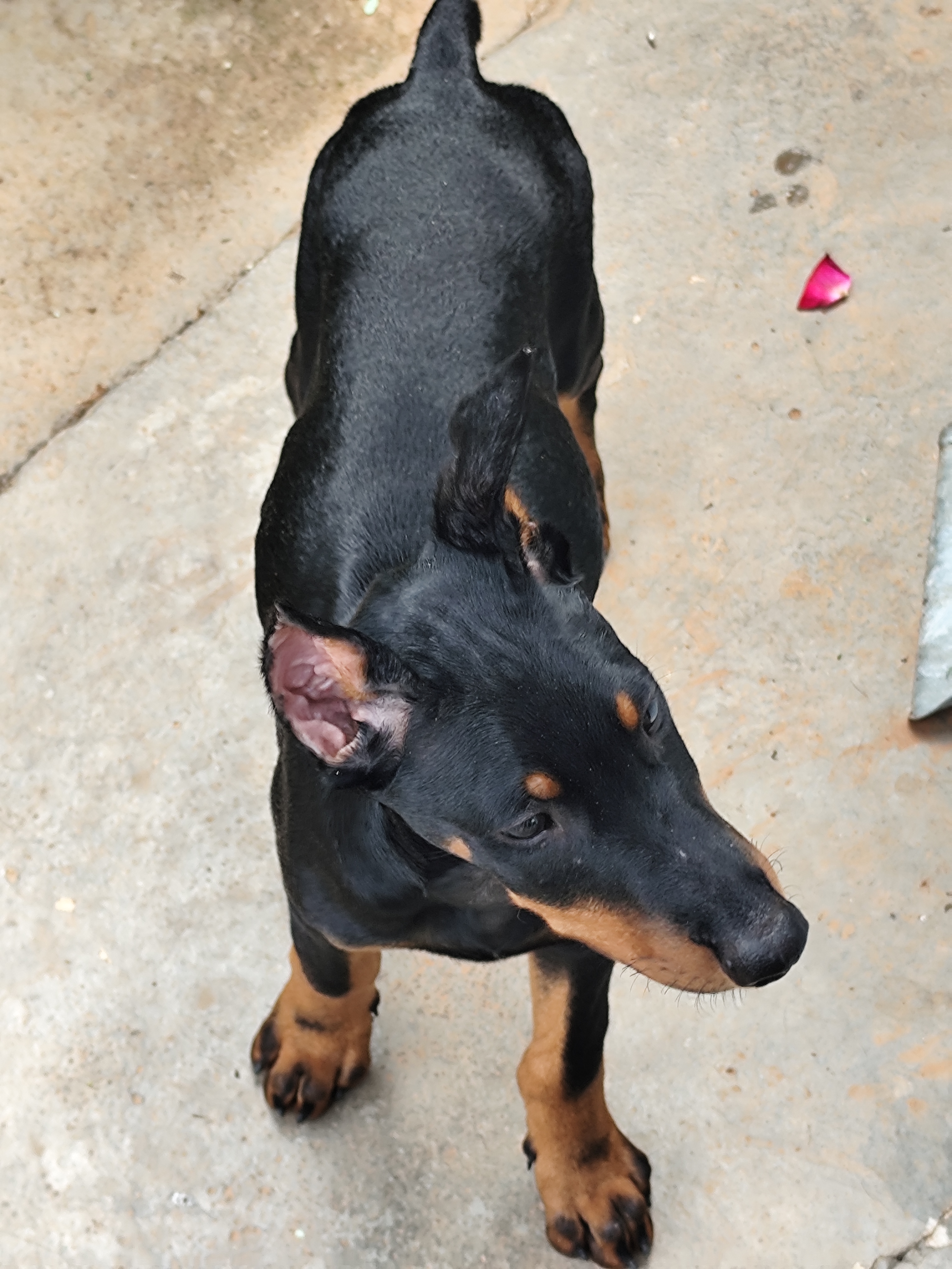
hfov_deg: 15.9
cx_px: 476
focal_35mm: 93
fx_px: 3410
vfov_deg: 21.1
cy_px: 634
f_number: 1.65
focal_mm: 6.19
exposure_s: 1/120
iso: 50
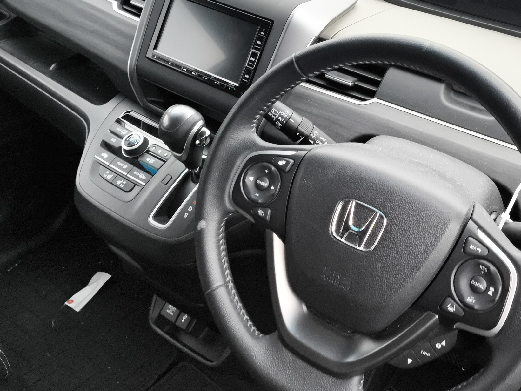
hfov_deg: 47.3
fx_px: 587
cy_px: 117
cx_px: 336
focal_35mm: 39
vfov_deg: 36.3
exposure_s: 1/120
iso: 407
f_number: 1.7
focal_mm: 4.71
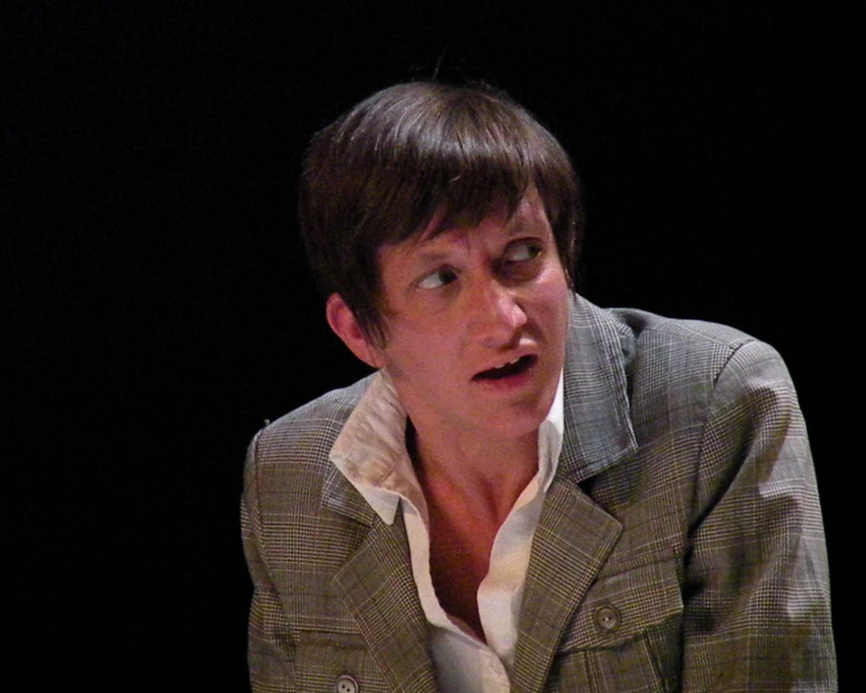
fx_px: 12995
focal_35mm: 507
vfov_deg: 3.1
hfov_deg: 3.8
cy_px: 347
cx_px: 436
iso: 3200
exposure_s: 1/342
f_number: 5.6
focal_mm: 84.2
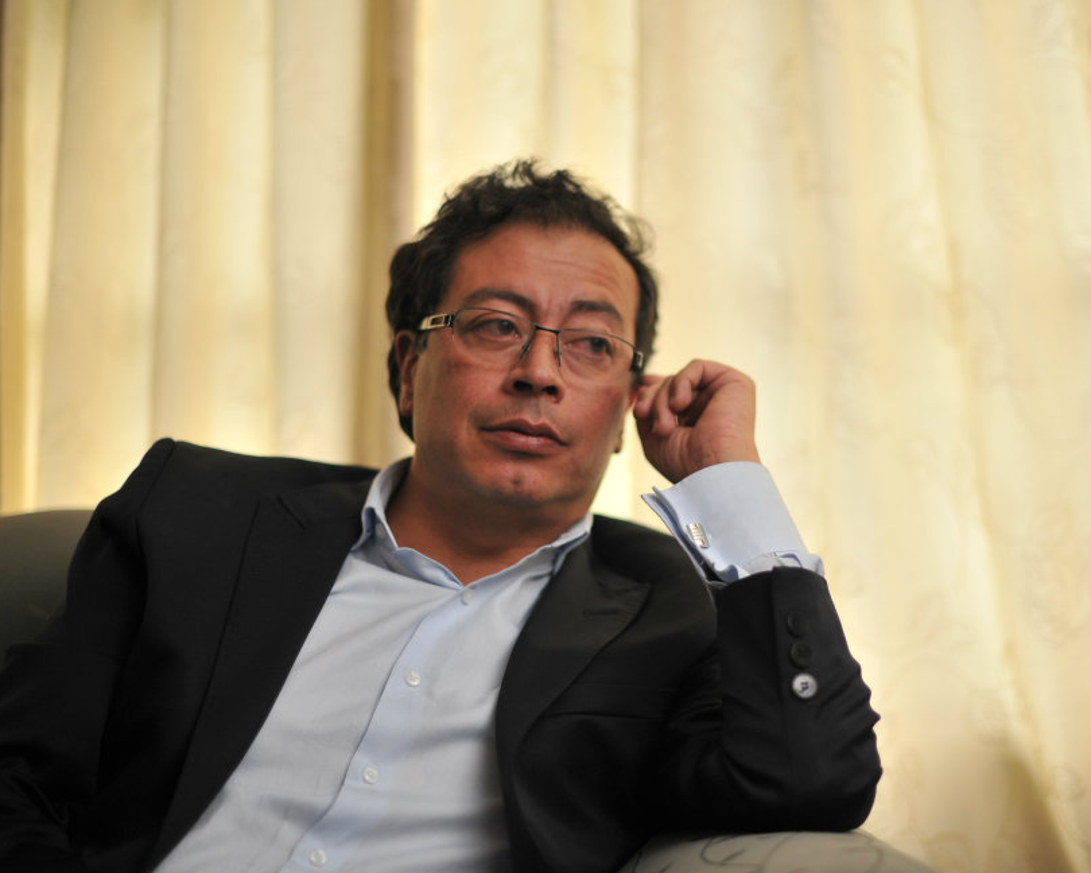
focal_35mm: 57
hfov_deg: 33.0
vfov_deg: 26.7
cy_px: 439
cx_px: 578
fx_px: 1840
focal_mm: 50
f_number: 1.4
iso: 800
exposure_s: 1/5000
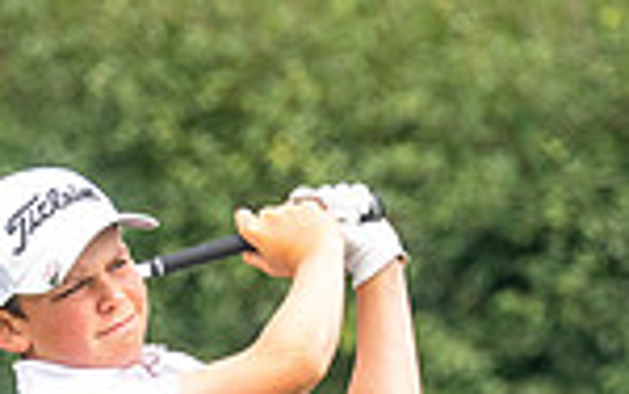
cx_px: 168
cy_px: 723
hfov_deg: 1.1
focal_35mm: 1947
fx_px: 33401
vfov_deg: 0.7
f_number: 4
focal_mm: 300
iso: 500
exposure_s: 1/2500
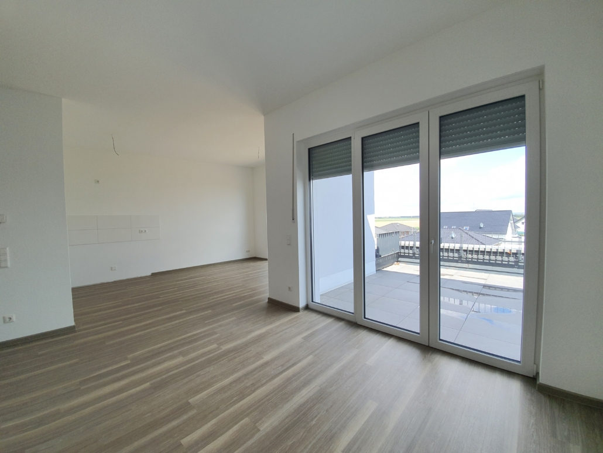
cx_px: 302
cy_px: 226
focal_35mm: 13
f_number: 2.2
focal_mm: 1.8
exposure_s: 1/231
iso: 50
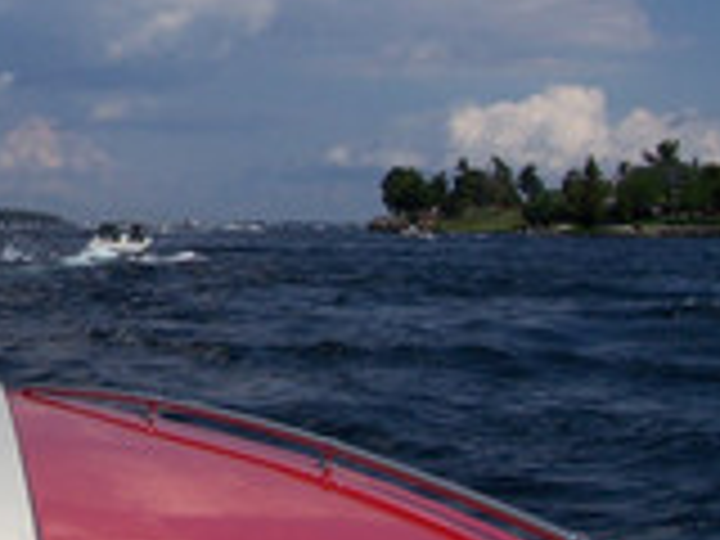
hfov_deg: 22.2
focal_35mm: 85
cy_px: 122
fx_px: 1768
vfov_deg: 17.2
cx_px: 14
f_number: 5.6
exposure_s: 1/1000
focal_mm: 5.6
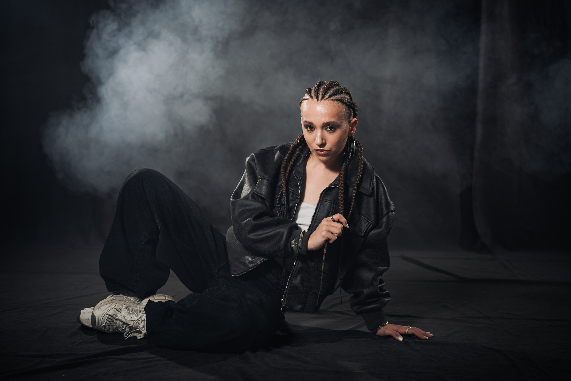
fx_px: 780
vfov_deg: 27.4
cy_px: 173
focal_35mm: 49
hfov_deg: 40.2
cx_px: 298
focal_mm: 45
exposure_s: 1/160
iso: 320
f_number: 2.8
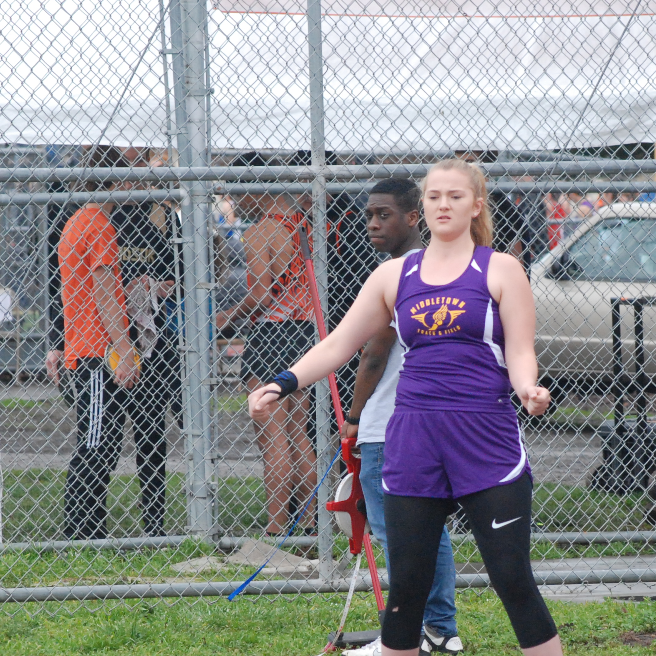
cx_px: 393
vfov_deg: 4.7
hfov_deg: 4.7
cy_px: 470
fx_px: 8040
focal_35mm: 375
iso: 1000
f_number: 7.1
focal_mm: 120
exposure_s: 1/800
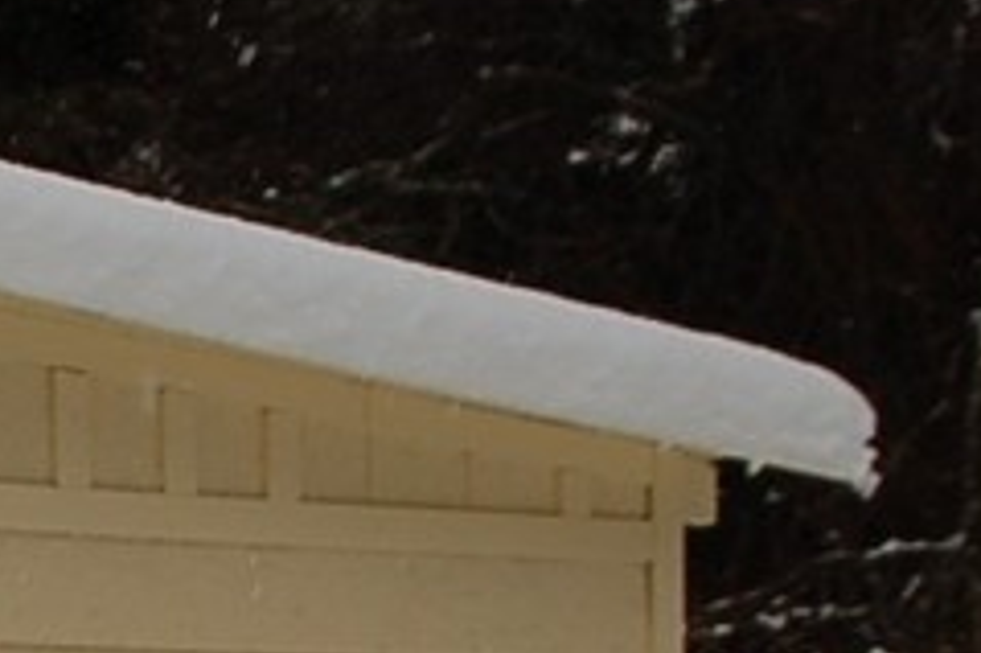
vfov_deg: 7.1
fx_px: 5201
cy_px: 891
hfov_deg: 10.3
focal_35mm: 191
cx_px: -692
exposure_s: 1/250
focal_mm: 28
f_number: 8
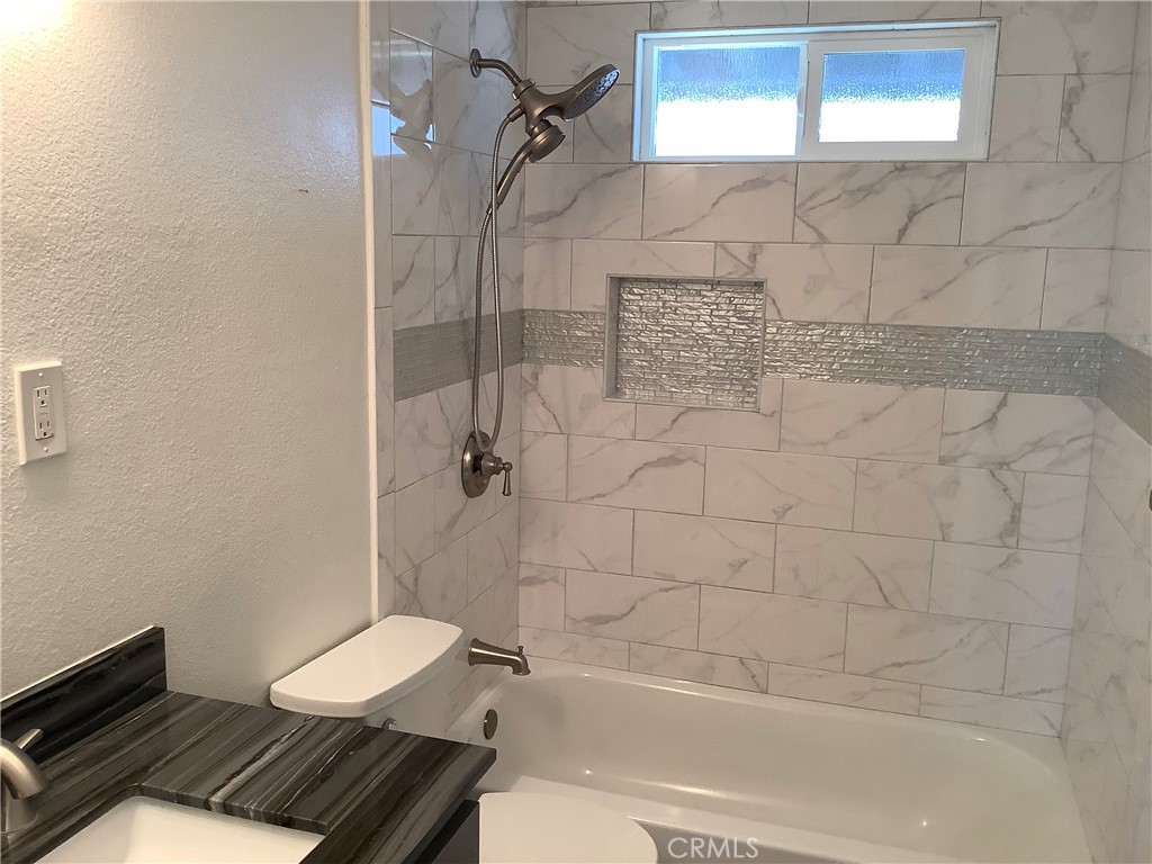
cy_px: 432
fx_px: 1032
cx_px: 576
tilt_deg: -10.9
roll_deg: -1.1
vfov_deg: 45.4
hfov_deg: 58.4
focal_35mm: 31
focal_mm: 3.3
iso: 125
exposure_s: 1/60
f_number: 2.4
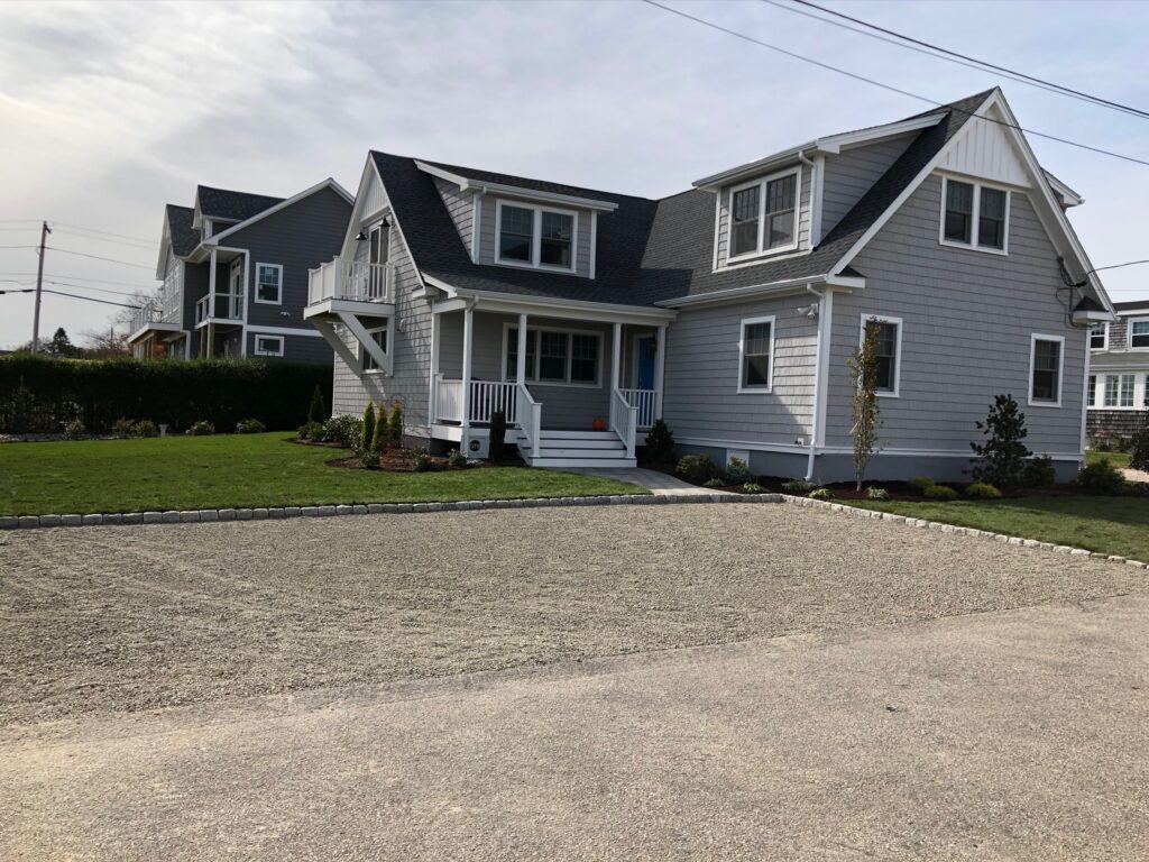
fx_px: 929
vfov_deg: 49.7
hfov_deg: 63.4
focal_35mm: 28
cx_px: 574
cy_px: 431
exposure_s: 1/1736
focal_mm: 3.99
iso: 20
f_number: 1.8
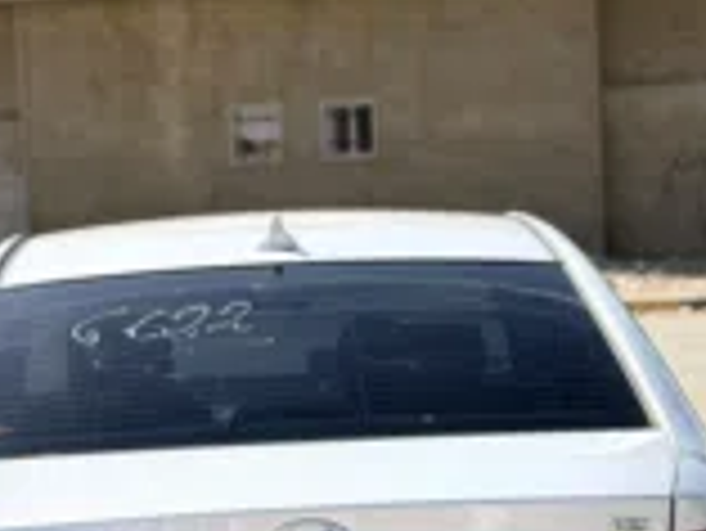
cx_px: 310
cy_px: 320
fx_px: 2490
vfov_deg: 12.2
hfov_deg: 16.1
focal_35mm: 122
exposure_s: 1/5587
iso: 64
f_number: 1.78
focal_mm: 6.76
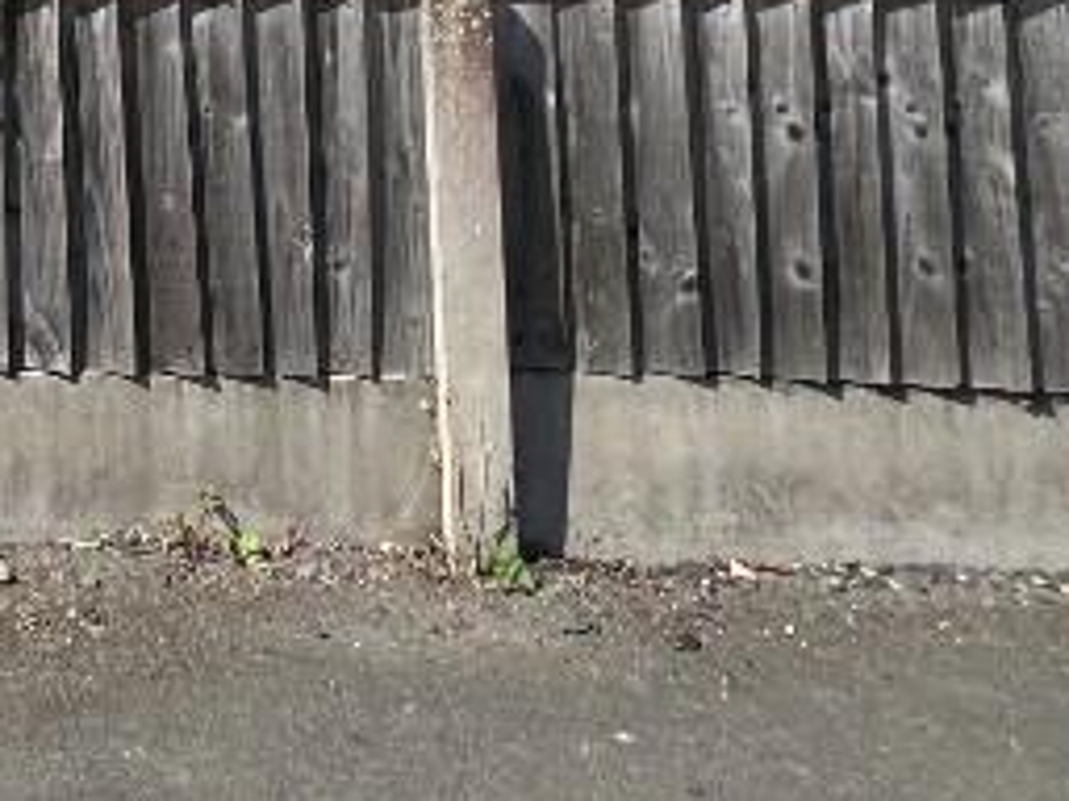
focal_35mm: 52
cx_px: -276
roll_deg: +0.4
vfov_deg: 20.4
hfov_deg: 30.2
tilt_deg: +4.8
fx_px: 1606
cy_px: -622
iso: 32
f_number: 1.8
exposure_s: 1/1325
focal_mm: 1.57
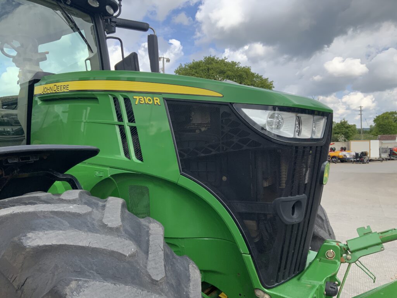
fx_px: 333
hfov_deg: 61.7
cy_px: 149
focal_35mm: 29
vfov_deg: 48.2
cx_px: 198
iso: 16
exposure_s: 1/842
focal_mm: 3
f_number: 1.8
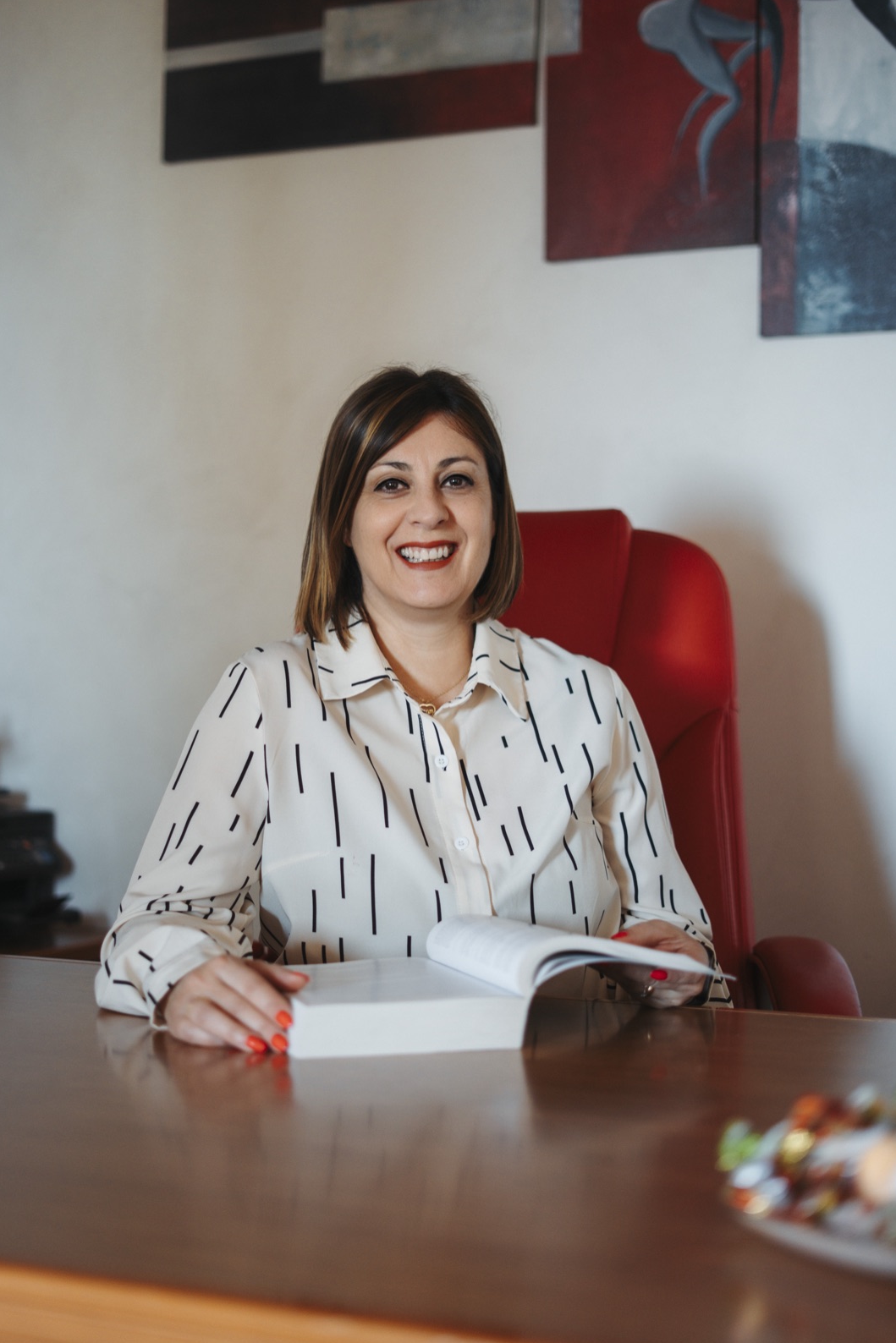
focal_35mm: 51
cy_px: 683
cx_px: 442
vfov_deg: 38.9
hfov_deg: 26.5
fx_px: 1903
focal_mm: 50
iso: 400
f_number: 1.8
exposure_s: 1/160
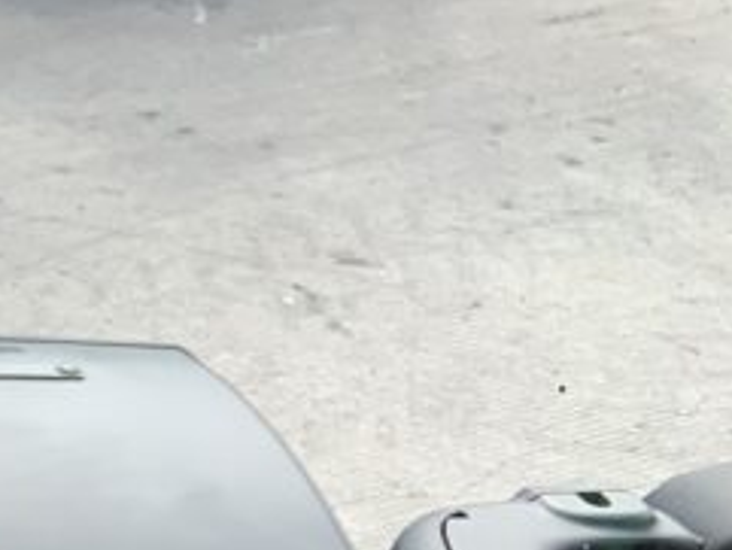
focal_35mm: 123
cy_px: 526
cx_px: -762
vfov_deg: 12.0
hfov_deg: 13.5
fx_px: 2602
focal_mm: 3
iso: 16
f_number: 1.8
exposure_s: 1/303
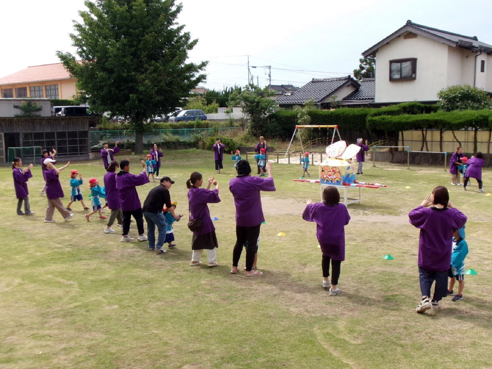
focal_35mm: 36
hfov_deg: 51.4
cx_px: 246
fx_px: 512
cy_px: 184
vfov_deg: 39.7
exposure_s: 1/100
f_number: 11.8
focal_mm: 6.4
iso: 100
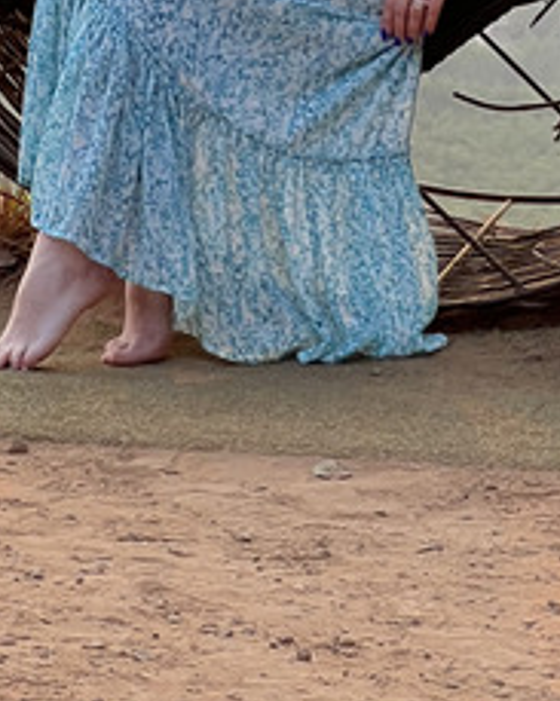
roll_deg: -2.6
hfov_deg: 5.9
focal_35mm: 263
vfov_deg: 7.2
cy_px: -429
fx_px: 5452
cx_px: 514
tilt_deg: +0.1
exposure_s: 1/319
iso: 32
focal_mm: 9
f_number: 2.8
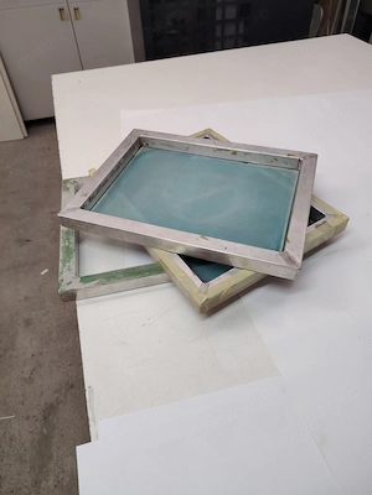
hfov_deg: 56.8
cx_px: 186
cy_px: 248
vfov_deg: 71.6
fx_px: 344
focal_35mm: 24
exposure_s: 1/33.3
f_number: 1.75
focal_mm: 5.25
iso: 334
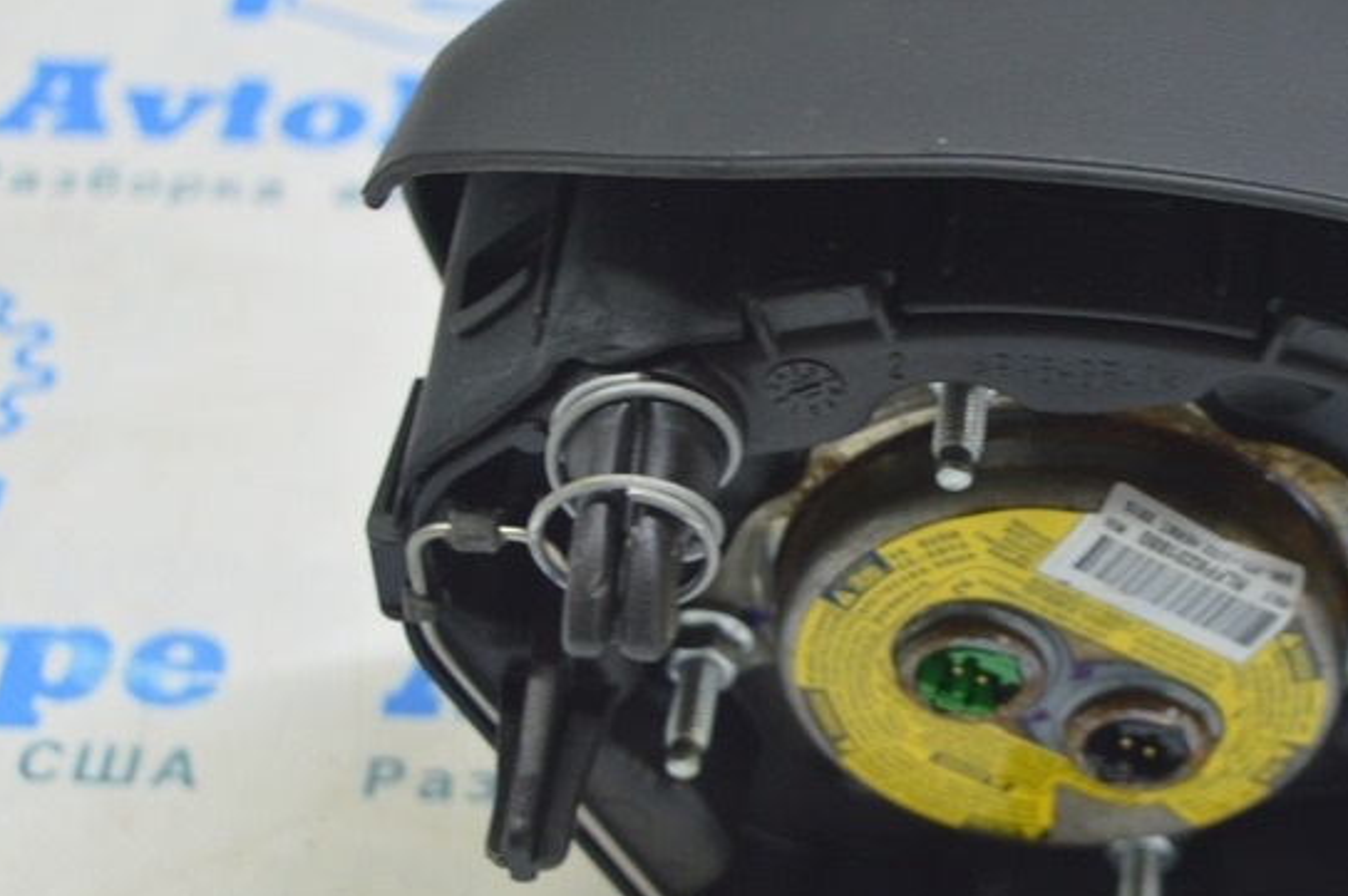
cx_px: 1008
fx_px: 3701
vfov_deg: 13.8
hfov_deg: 20.5
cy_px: 562
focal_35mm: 99
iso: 400
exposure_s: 1/20
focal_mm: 35
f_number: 5.6
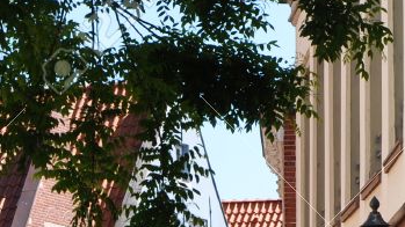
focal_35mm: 263
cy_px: 396
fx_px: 2823
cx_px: -101
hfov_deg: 8.1
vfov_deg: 4.6
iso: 200
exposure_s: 1/250
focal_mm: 45
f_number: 8
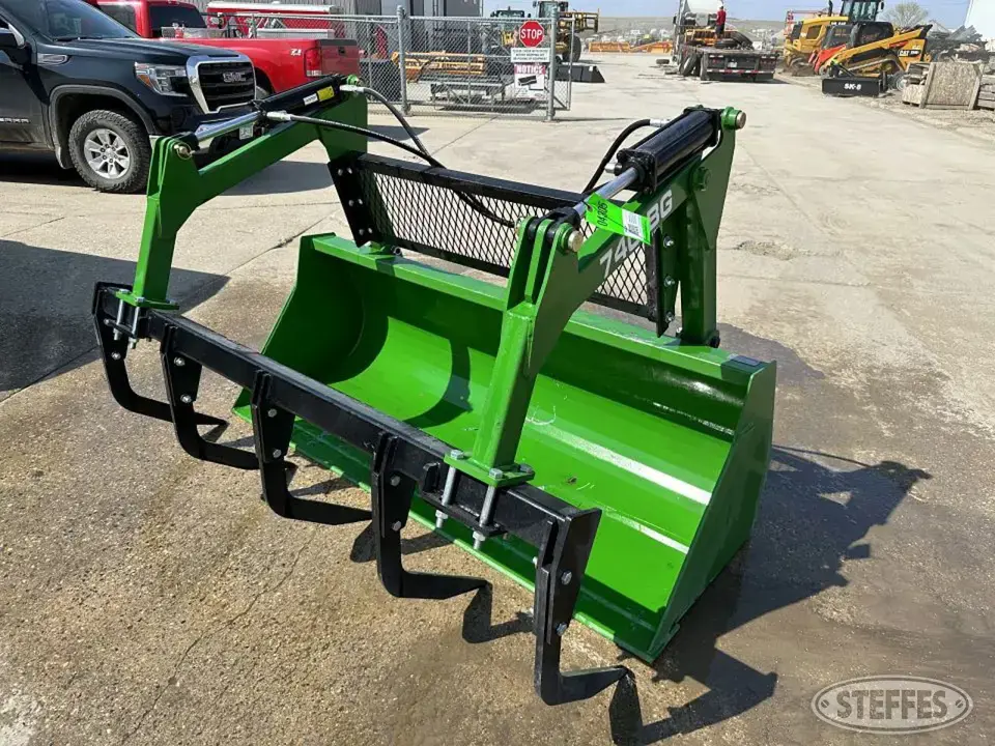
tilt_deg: -25.1
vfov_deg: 56.8
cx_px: 498
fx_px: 690
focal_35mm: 24
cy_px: 373
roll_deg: -1.4
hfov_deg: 71.6
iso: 80
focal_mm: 6.86
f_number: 1.78
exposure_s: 1/3861
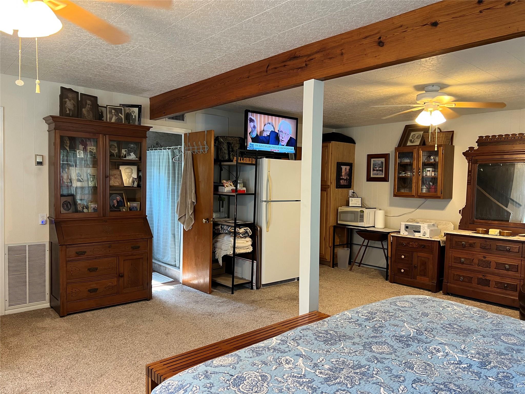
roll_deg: -1.3
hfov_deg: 67.3
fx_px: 394
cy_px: 197
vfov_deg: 53.1
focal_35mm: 26
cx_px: 262
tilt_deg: -2.4
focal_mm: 5.7
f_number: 1.5
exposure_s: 1/60
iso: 125
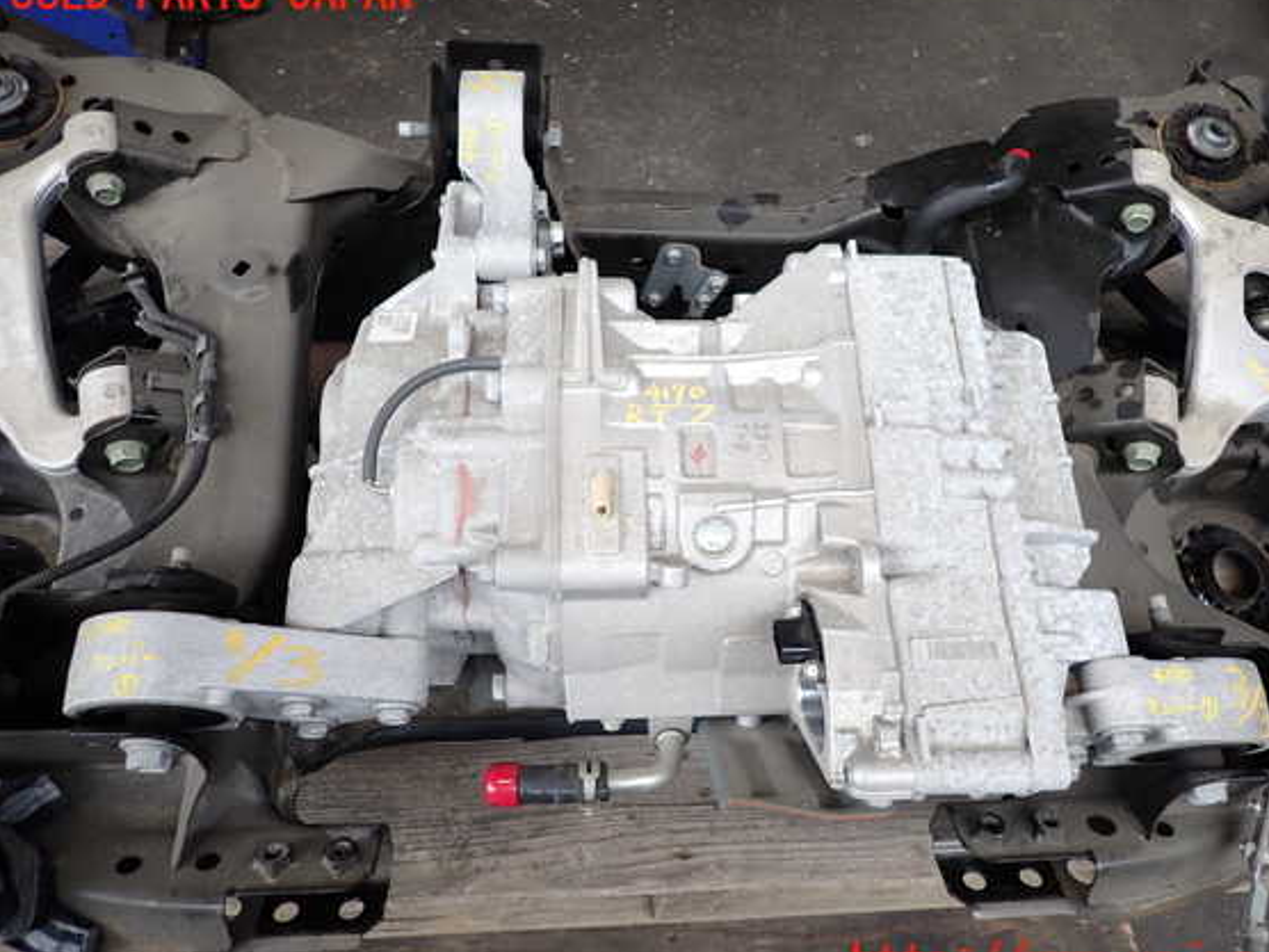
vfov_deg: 51.4
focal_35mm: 27
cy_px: 479
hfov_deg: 65.2
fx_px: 990
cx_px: 682
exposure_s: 1/125
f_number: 2
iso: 100
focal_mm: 4.5
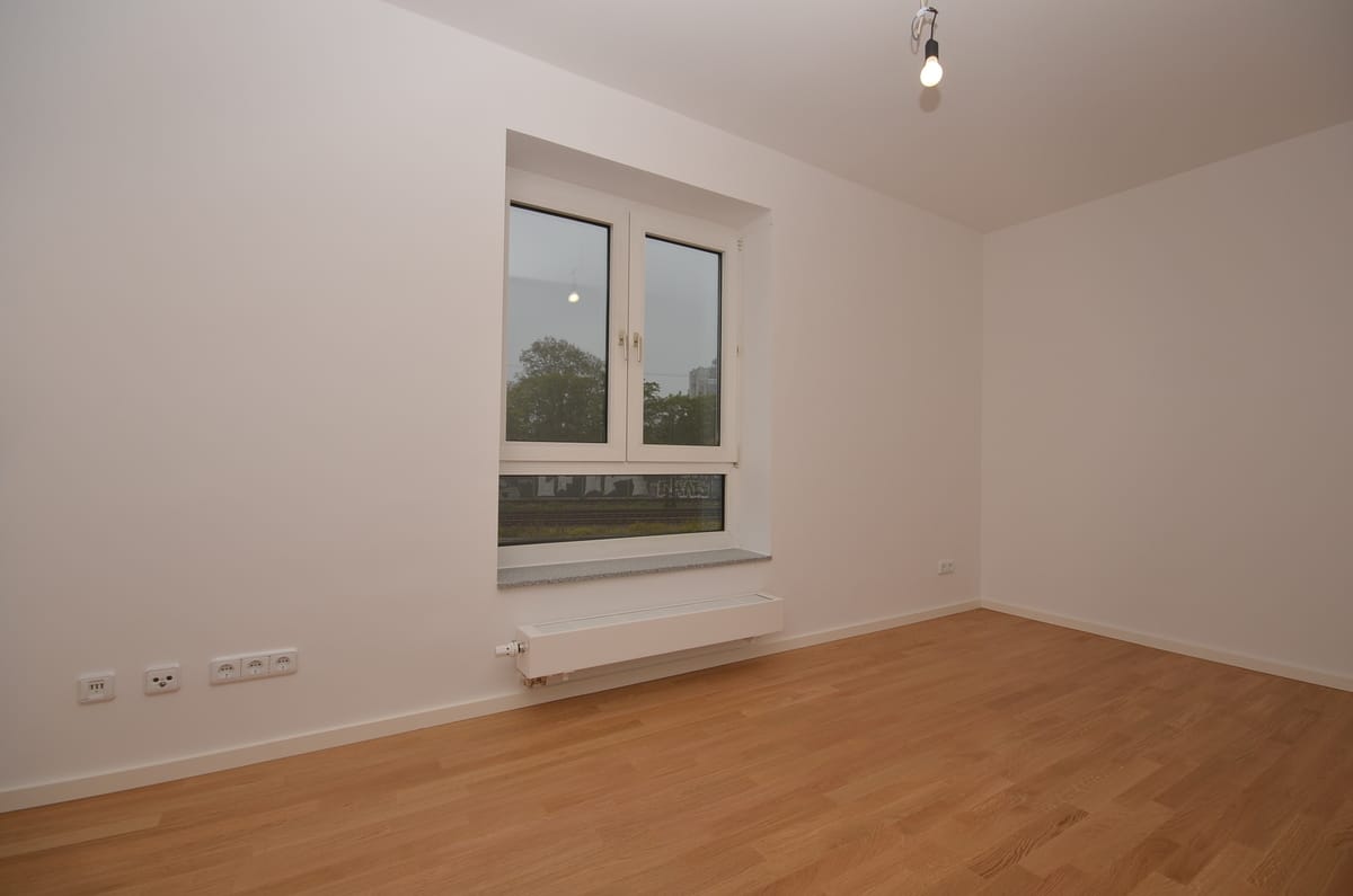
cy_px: 448
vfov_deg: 77.1
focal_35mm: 15
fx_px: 563
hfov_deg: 100.5
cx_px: 676
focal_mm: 10
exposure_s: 1/80
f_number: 10
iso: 200
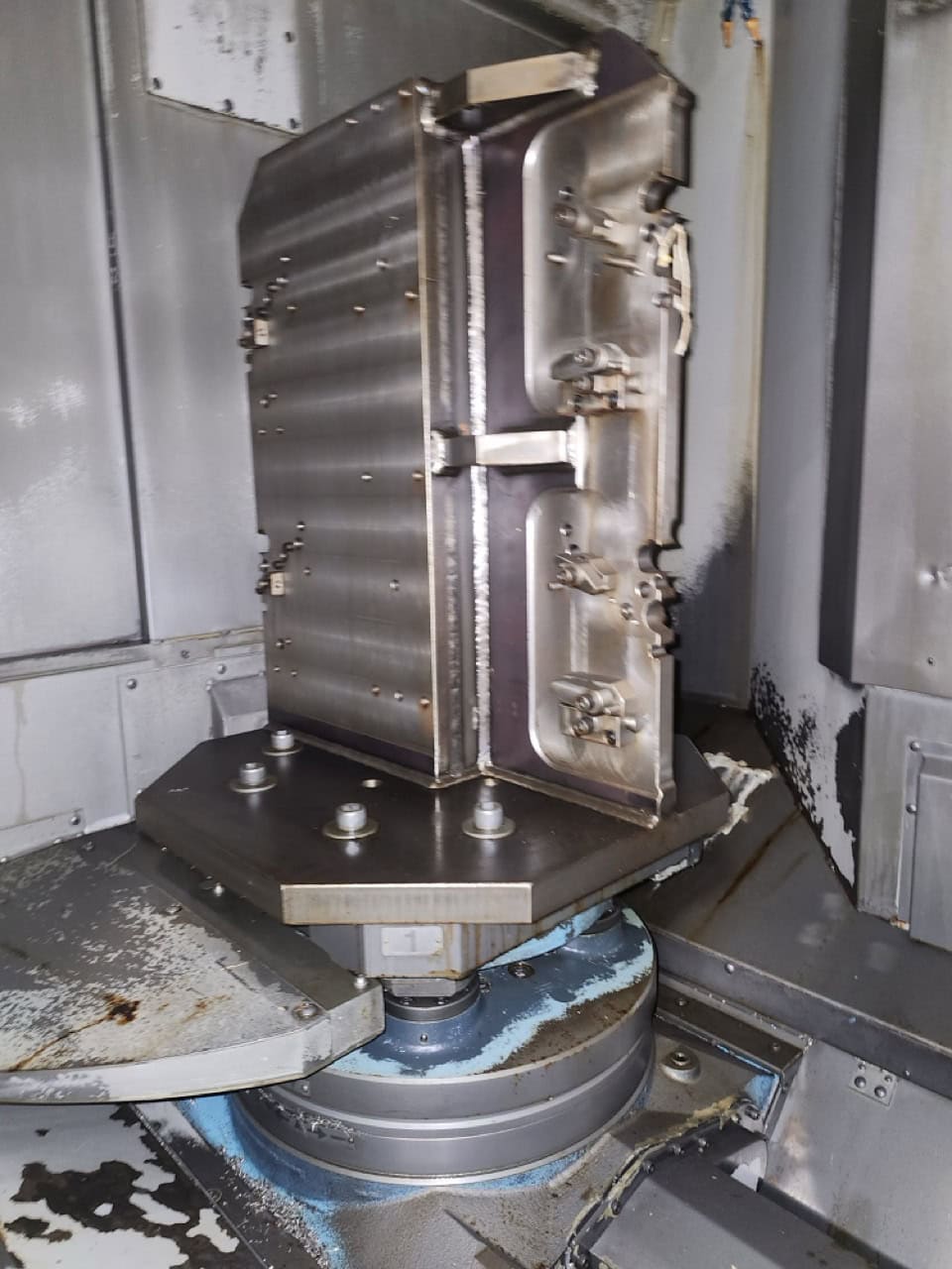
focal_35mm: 23
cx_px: 476
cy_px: 634
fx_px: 843
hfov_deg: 58.9
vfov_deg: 73.9
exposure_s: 1/10
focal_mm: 5.5
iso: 125
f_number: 1.8
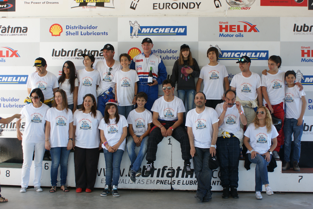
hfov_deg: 43.6
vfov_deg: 29.8
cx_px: 156
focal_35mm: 45
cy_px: 104
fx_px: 391
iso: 125
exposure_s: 1/50
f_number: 5
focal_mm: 30
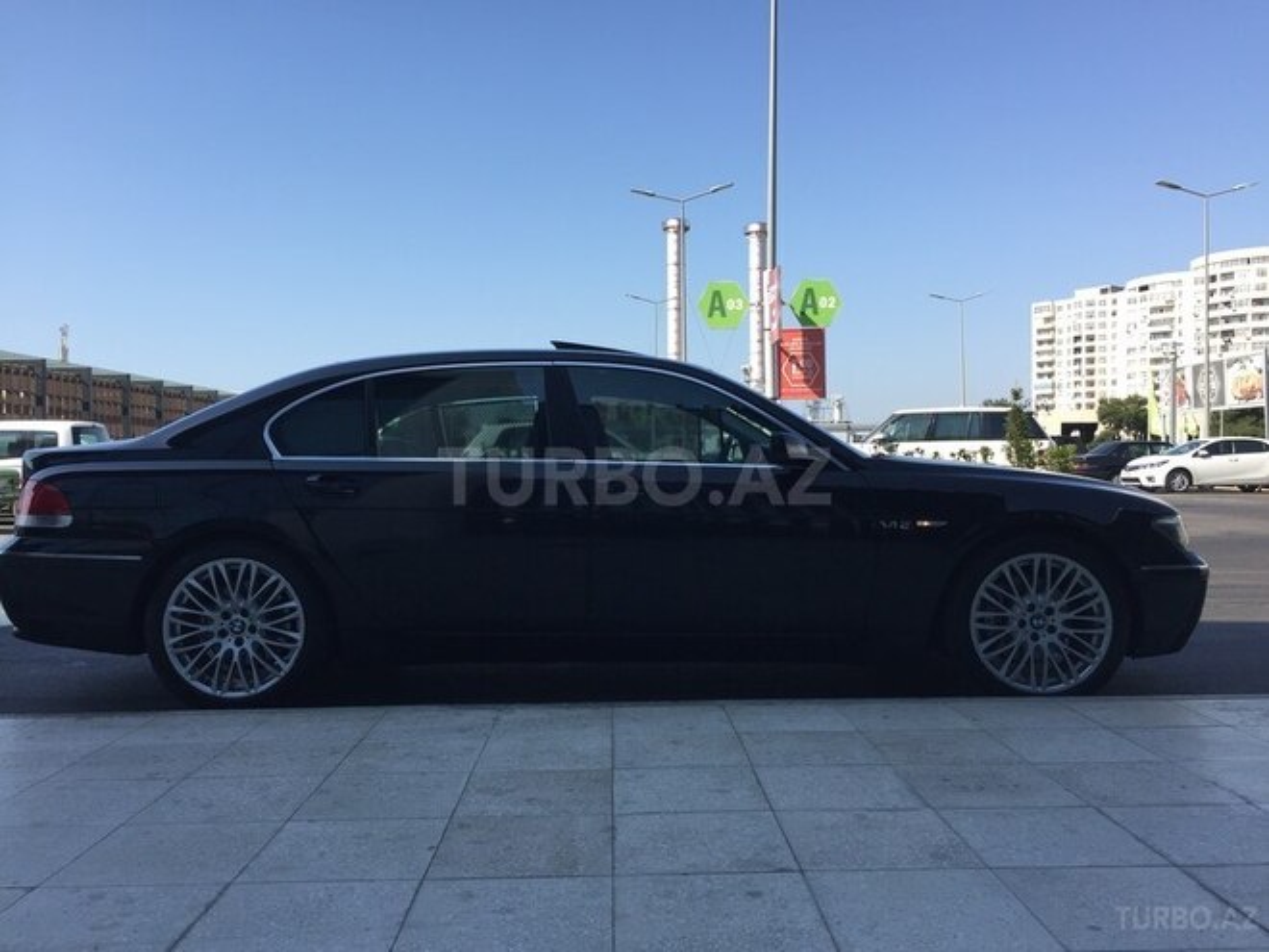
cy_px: 476
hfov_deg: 61.7
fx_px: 1063
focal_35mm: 29
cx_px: 634
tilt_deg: +0.3
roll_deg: -0.1
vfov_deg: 48.2
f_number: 2.2
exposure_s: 1/1014
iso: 32
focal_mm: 4.15
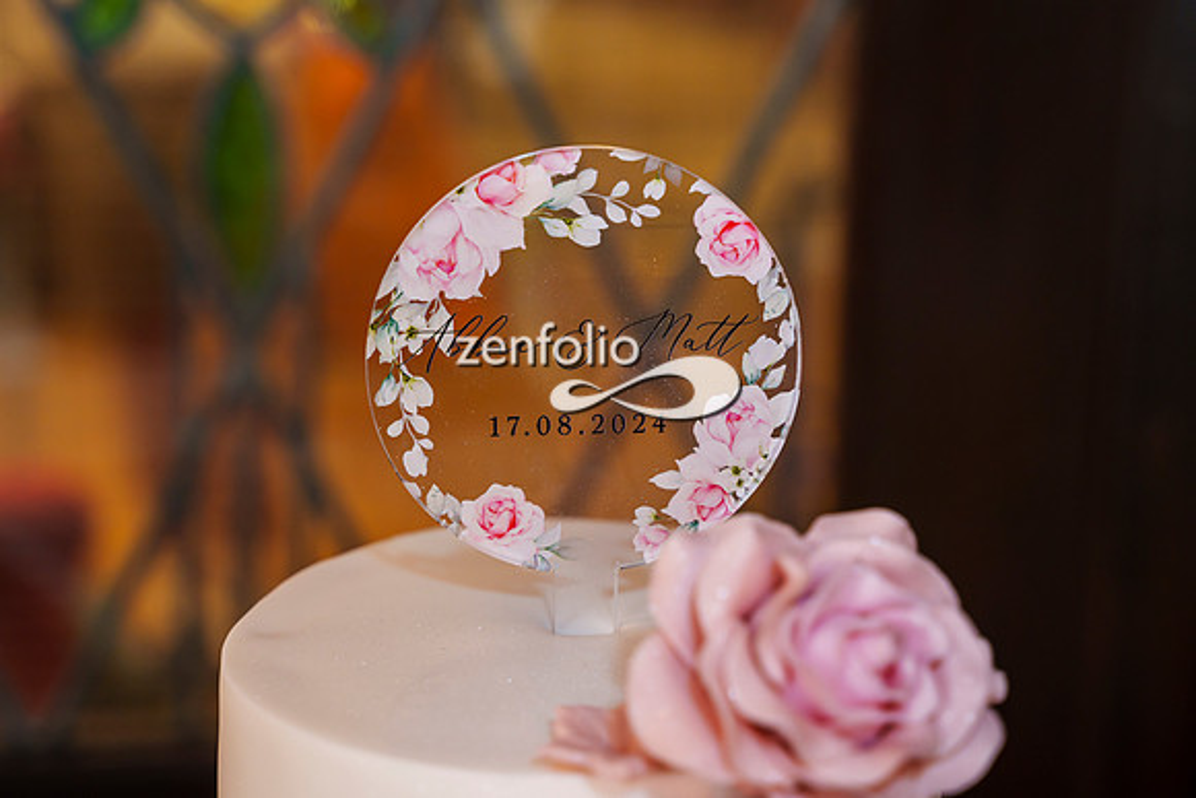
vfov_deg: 20.5
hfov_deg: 30.3
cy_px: 349
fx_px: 2210
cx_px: 597
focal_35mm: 67
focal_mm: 59
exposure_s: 1/60
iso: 1600
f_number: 3.5
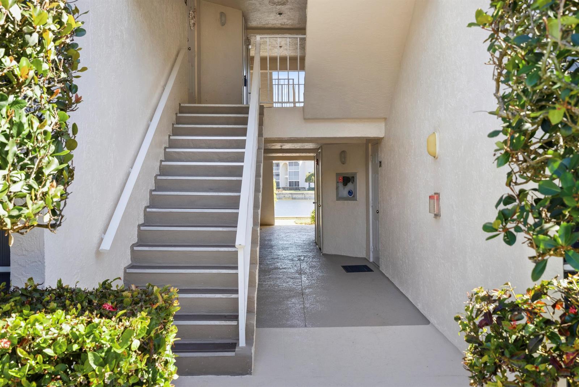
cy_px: 194
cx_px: 290
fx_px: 563
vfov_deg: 37.9
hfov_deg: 54.4
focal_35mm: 35
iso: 1600
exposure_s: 1/80
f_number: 8
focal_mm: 35
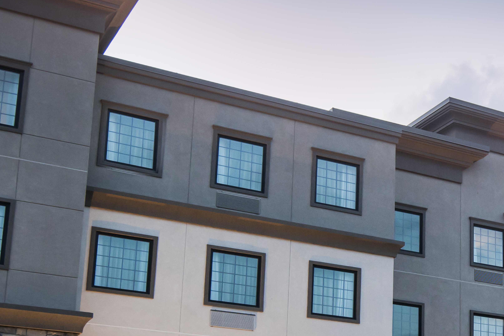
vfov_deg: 31.5
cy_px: 283
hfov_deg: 39.7
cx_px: 539
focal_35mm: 41
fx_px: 574
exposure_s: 1/4
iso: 320
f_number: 6.3
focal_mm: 18
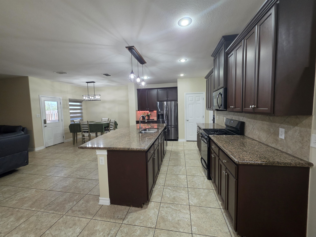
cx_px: 158
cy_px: 118
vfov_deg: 89.9
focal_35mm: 13
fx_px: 119
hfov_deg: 106.2
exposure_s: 1/60
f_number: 1.9
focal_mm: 2.2
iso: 200
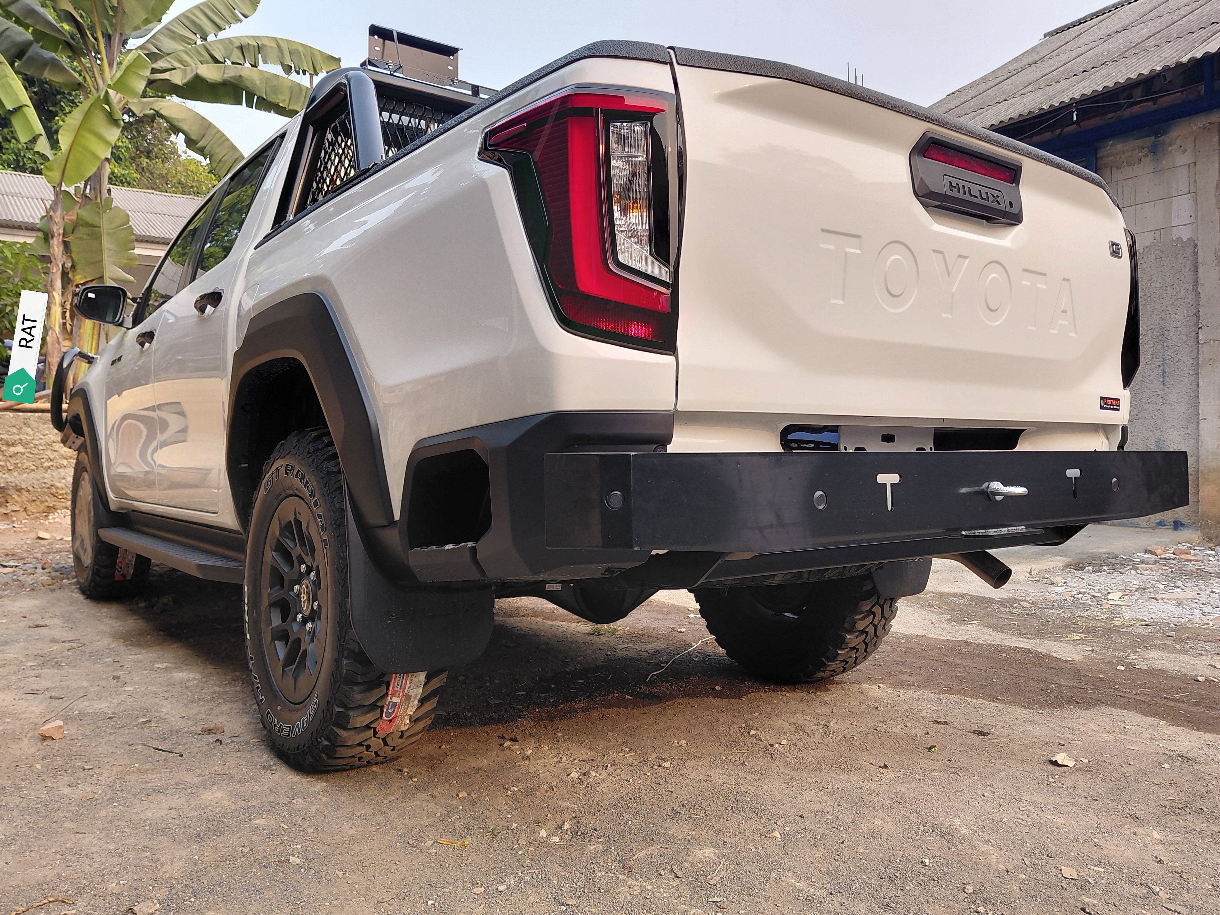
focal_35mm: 26
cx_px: 628
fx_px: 916
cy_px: 466
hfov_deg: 67.3
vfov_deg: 53.1
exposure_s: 1/497
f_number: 1.8
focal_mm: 4.69
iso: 50
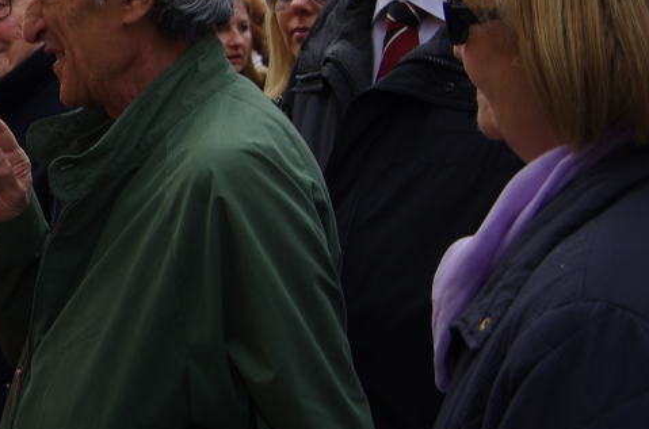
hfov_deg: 18.0
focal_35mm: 108
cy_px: 70
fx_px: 1942
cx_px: -140
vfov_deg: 12.5
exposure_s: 1/125
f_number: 5.6
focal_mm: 28
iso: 100
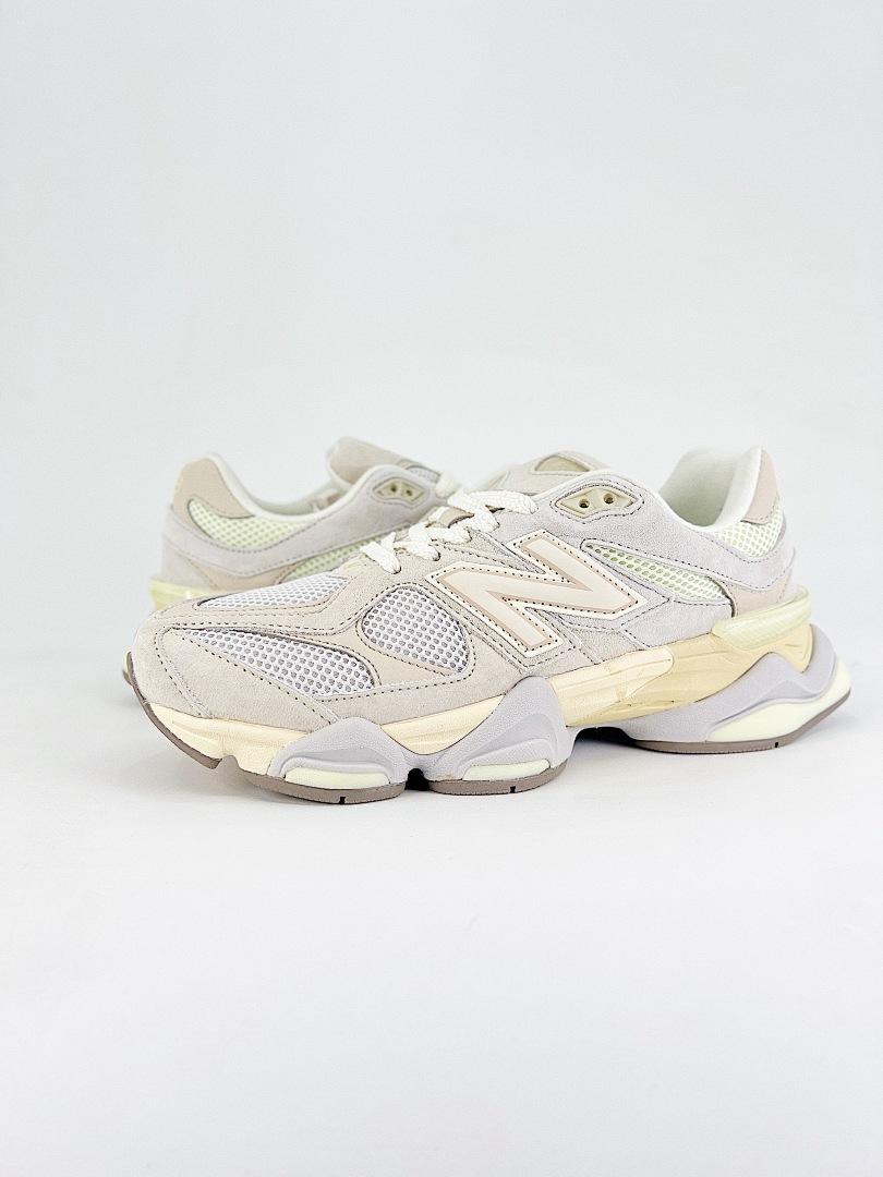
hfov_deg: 53.1
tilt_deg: -8.3
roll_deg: +0.7
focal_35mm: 26
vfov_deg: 67.3
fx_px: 884
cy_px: 588
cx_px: 442
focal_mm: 5.7
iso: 50
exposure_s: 1/1224
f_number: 1.5
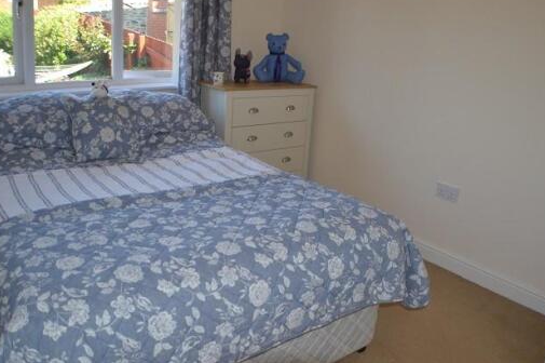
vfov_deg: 34.2
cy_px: 169
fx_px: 590
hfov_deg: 49.5
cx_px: 294
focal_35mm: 39
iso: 280
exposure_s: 1/125
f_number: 3.8
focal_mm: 20
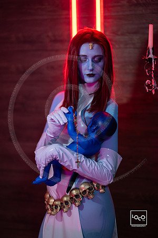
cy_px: 119
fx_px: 560
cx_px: 79
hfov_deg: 16.1
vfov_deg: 23.9
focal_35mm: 85
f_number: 1.2
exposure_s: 1/250
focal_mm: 85
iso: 1000
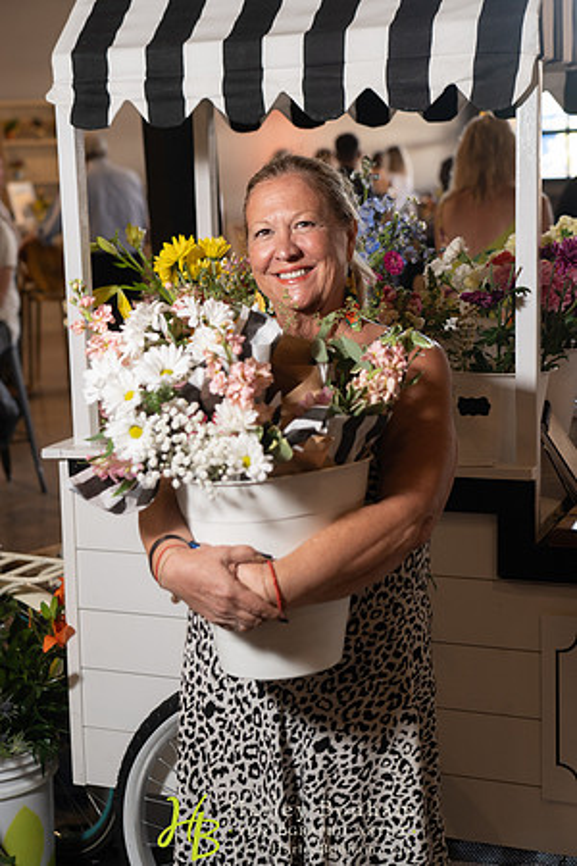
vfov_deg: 35.6
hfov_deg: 24.2
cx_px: 288
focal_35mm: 56
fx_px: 1346
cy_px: 433
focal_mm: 56
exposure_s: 1/100
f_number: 4
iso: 1250
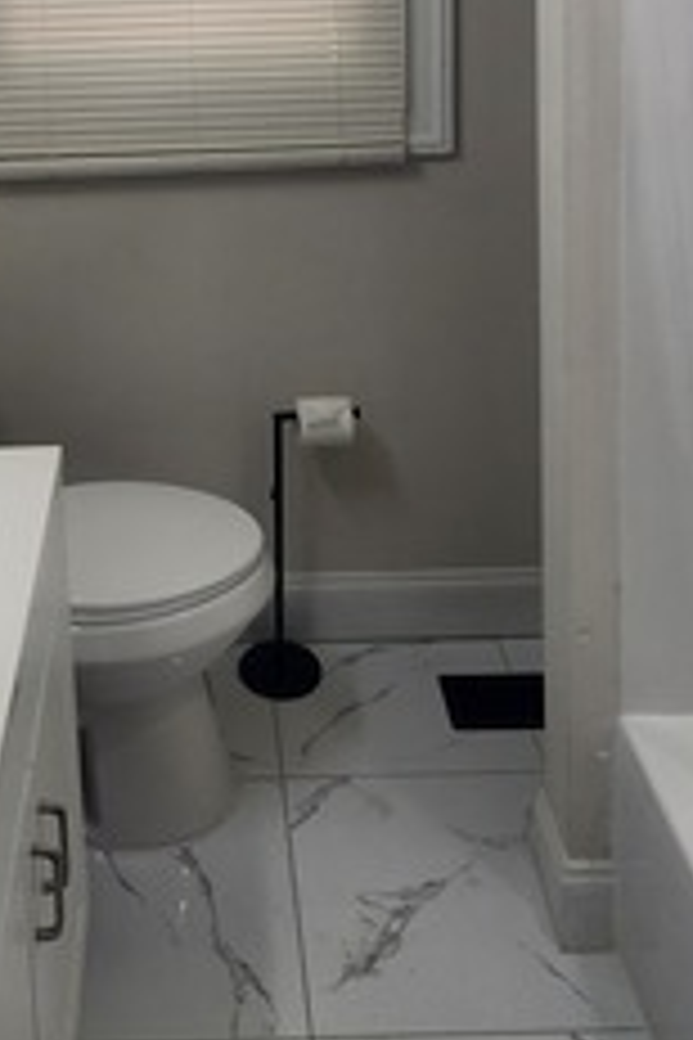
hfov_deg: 33.5
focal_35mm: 39
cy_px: -16
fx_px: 1126
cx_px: 166
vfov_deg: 42.3
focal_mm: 2.2
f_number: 2.2
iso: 100
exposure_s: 1/120
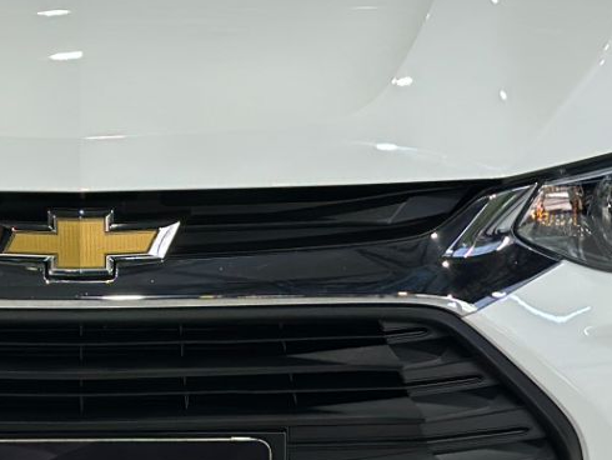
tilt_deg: -9.3
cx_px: 137
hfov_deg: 10.5
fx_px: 3325
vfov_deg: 7.9
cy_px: 206
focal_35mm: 188
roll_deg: +0.2
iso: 80
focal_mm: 6.86
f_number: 1.78
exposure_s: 1/120
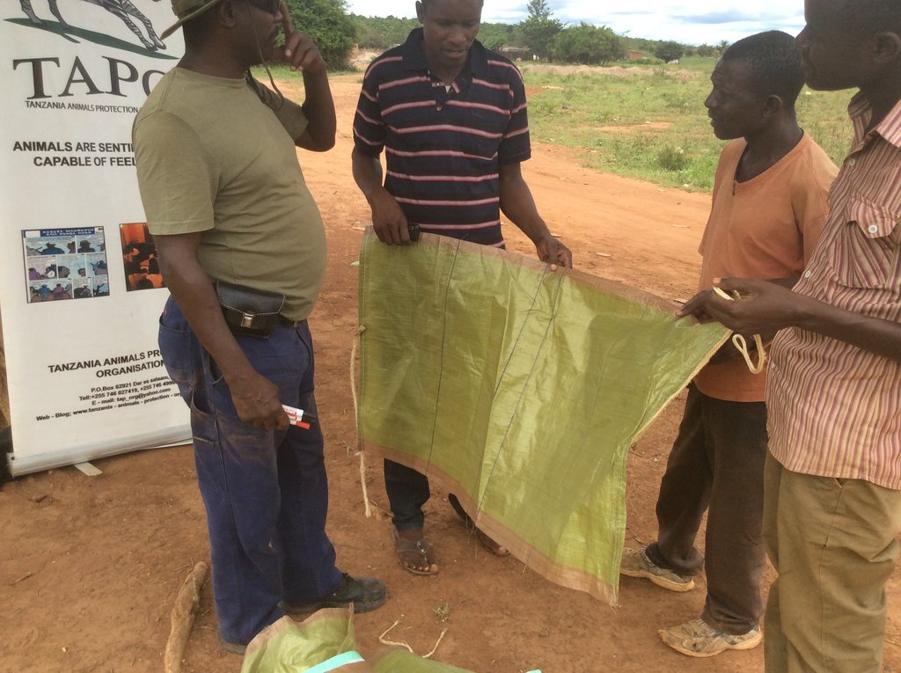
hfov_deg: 56.9
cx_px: 450
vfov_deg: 44.1
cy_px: 336
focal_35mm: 32
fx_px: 832
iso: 32
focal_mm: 3.3
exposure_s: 1/733
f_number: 2.4
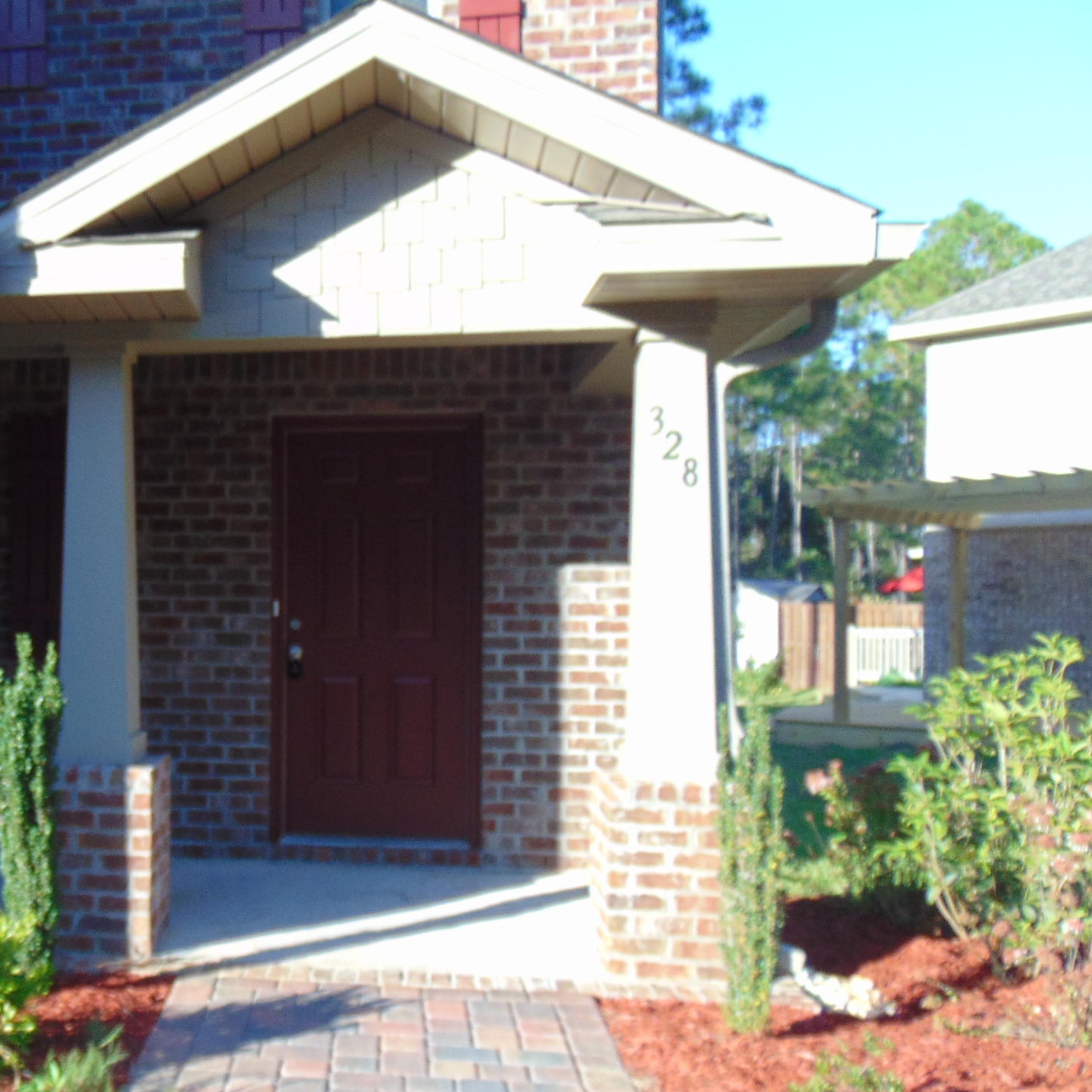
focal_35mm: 40
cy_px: 616
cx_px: 130
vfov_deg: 41.8
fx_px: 1428
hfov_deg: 39.2
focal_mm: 4.5
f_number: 3
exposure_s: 1/320
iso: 80
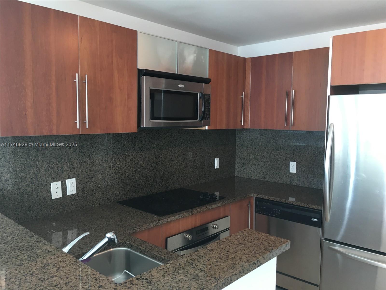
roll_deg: -0.6
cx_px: 193
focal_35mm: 29
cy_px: 145
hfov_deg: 61.7
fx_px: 323
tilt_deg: -5.6
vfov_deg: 48.2
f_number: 2.2
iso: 80
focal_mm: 4.15
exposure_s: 1/30
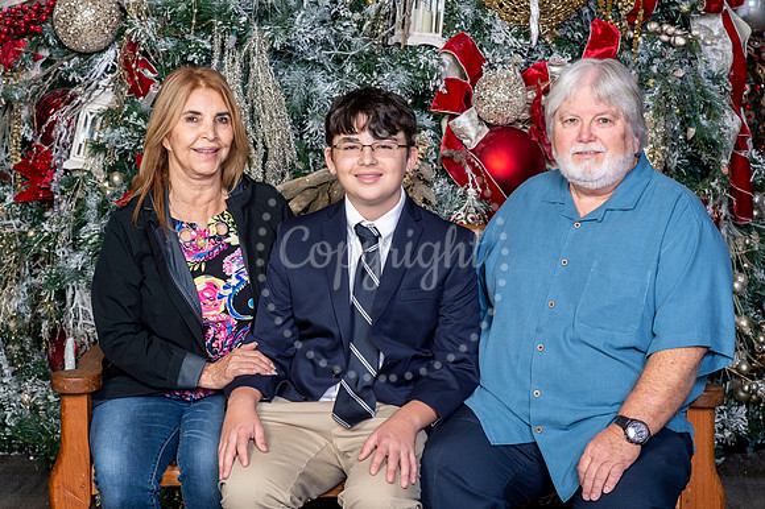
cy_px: 254
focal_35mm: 85
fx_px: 1805
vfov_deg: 16.1
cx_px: 382
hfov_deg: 23.9
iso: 400
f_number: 8
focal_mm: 85
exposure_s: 1/125
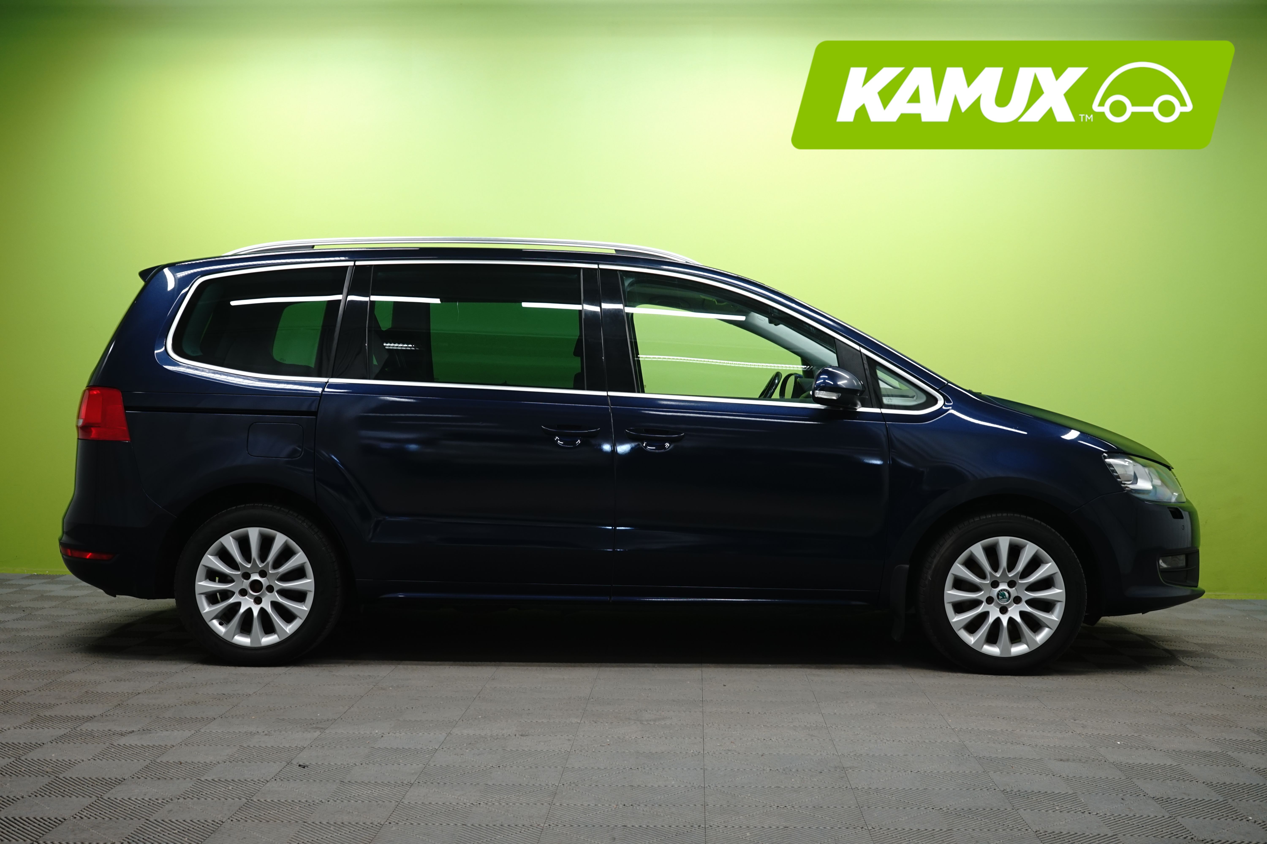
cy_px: 422
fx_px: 1478
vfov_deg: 31.9
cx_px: 634
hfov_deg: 46.4
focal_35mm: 42
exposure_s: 1/6
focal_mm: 42
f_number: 8
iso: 500
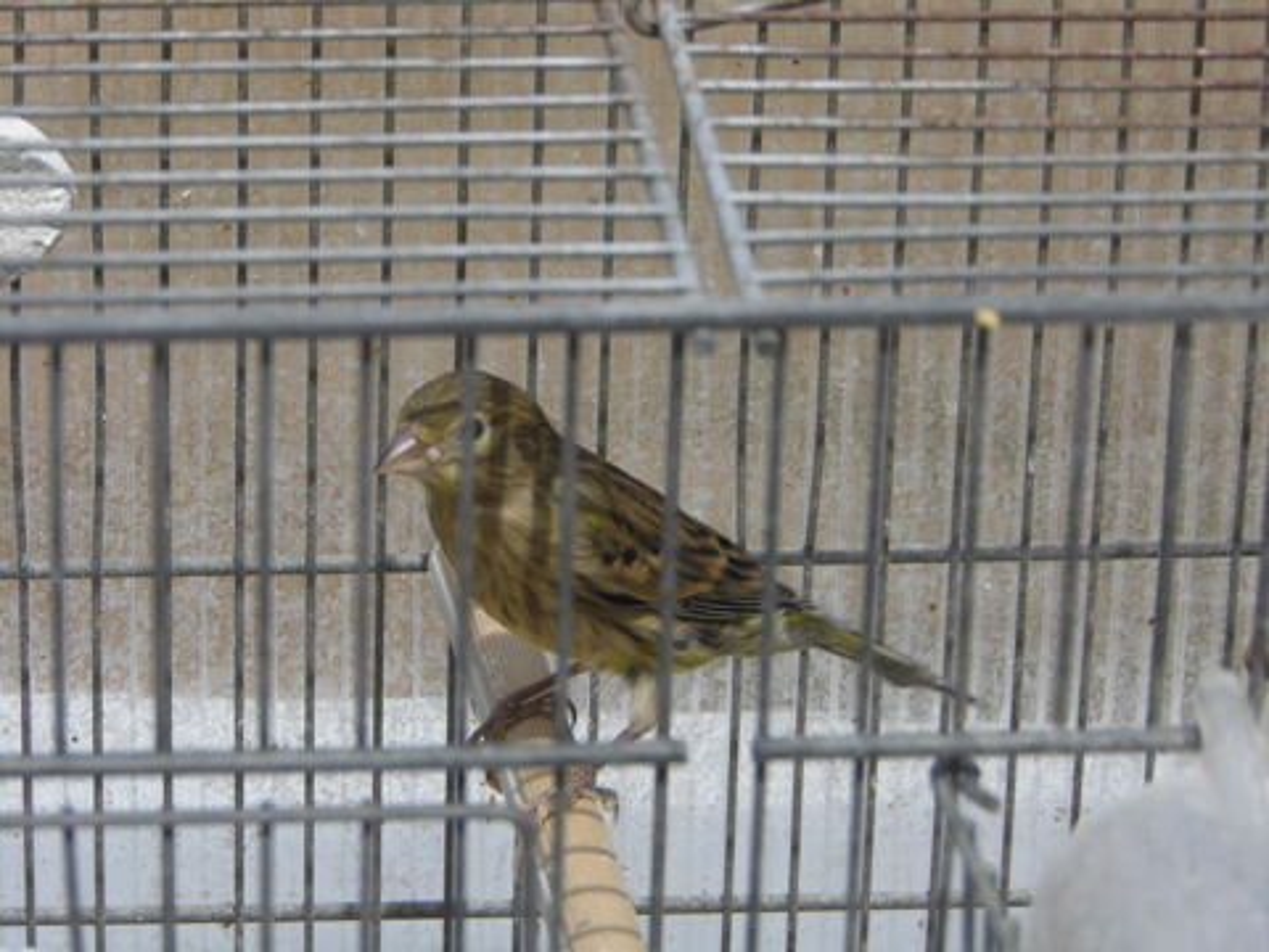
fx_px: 6012
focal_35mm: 164
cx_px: 634
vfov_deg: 9.1
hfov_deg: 12.0
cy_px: 476
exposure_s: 1/250
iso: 100
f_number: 10.4
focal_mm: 29.5
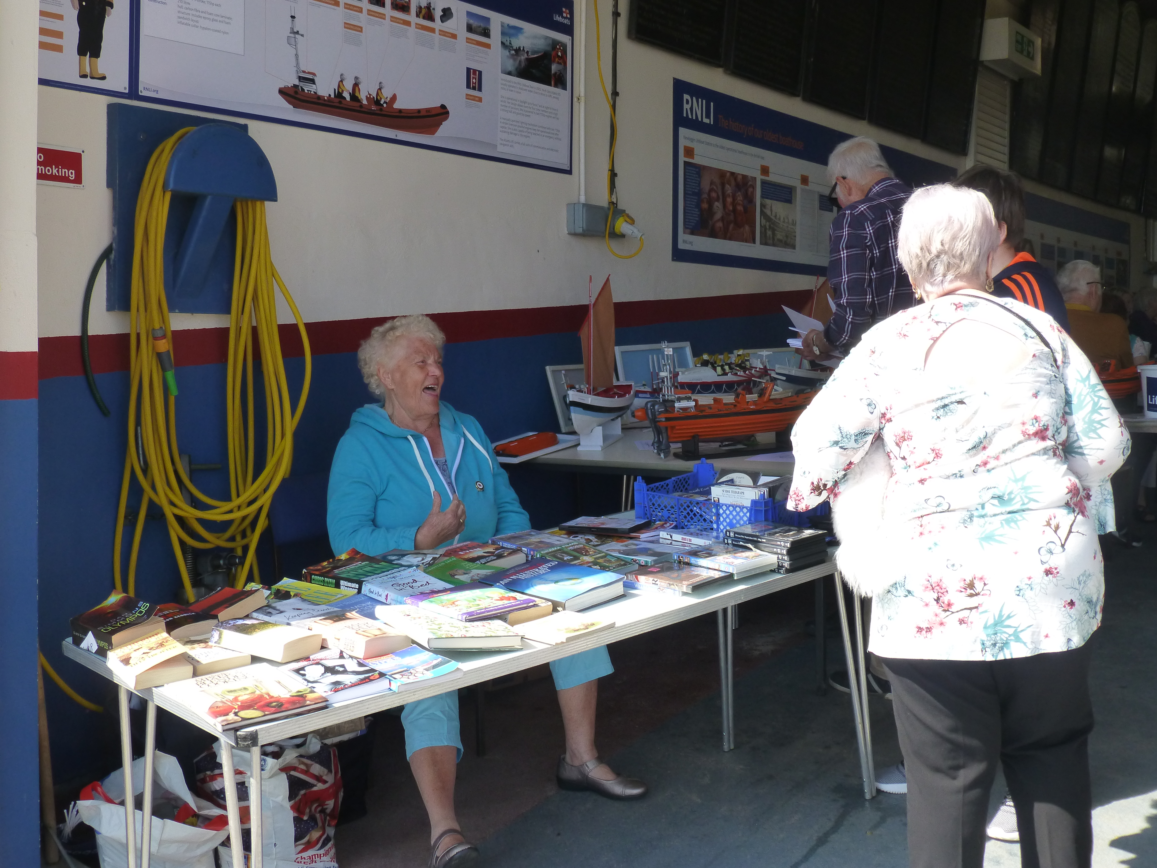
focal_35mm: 44
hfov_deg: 42.9
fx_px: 1471
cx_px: 578
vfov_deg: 32.9
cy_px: 434
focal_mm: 7.9
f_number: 4.1
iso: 160
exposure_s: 1/320
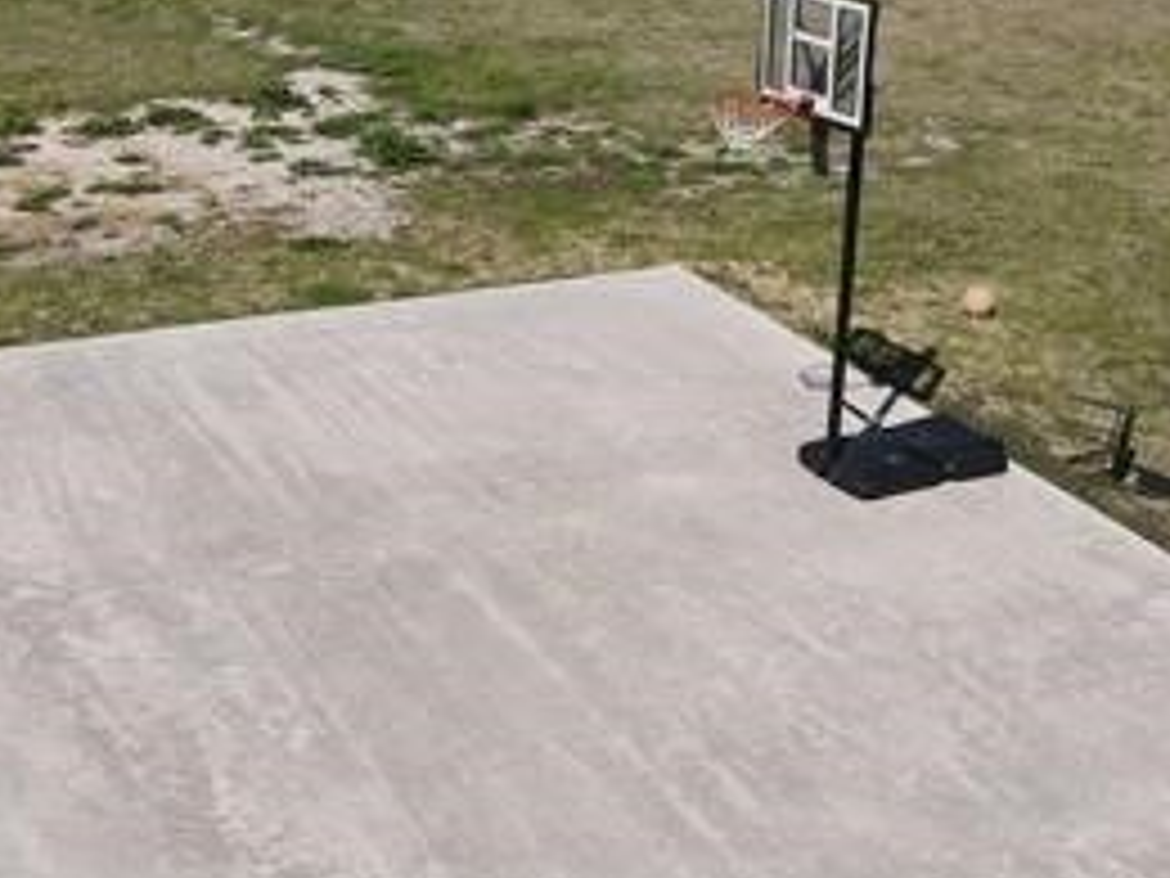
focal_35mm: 59
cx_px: 392
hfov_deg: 32.4
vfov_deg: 24.7
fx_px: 1994
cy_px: 549
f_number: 2.8
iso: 100
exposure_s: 1/1000
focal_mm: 4.5
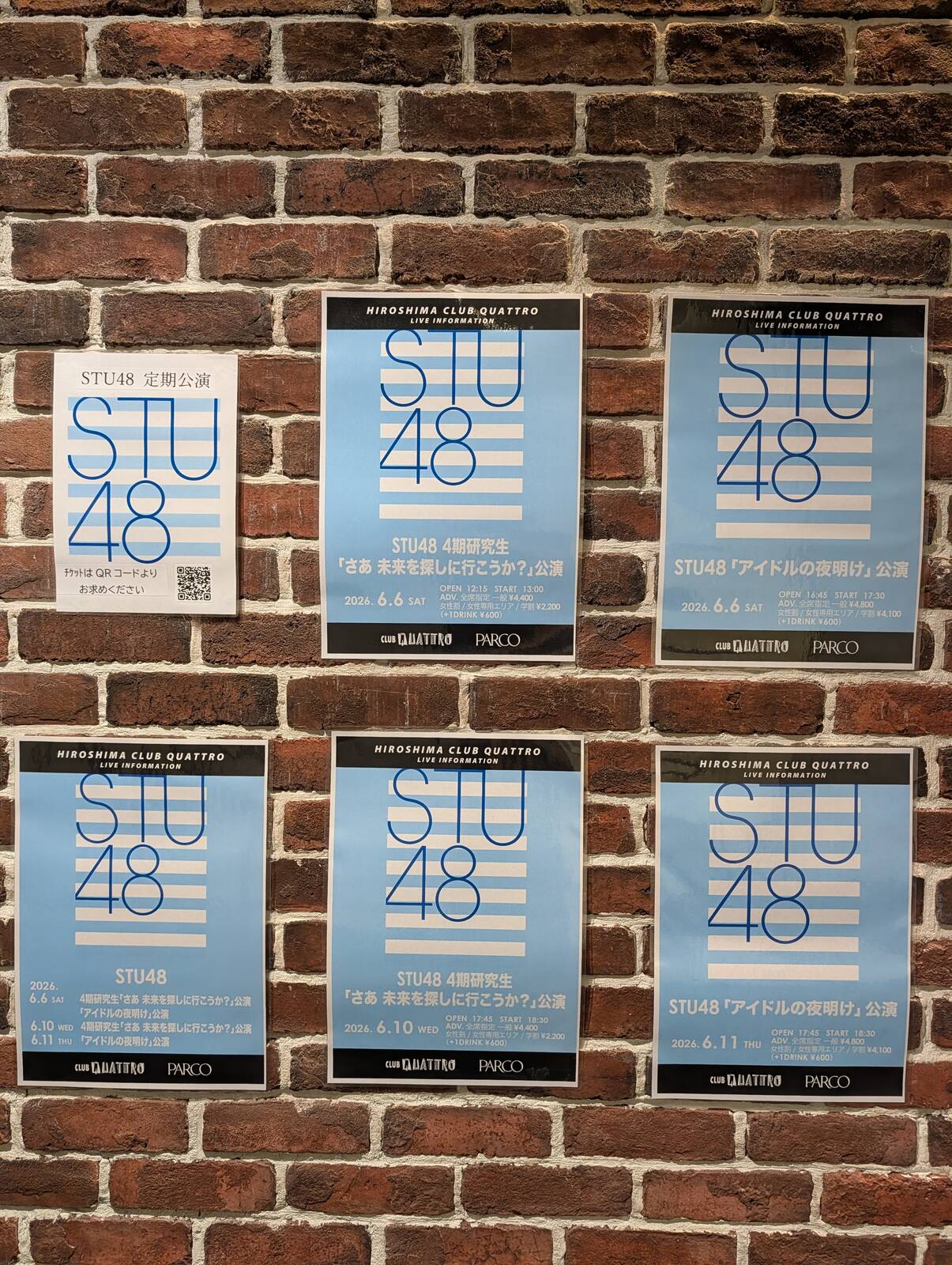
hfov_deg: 56.9
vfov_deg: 71.5
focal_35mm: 24
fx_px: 878
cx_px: 476
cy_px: 632
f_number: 1.68
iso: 554
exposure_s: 1/99.7
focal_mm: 6.9
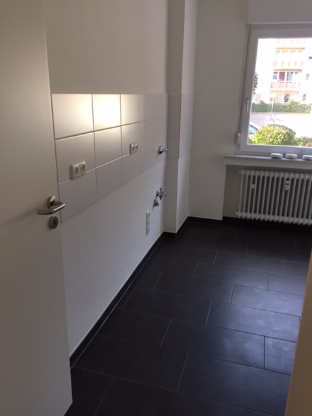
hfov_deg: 48.2
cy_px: 208
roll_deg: -0.1
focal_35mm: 29
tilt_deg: -18.6
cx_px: 156
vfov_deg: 61.7
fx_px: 349
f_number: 2.2
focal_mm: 4.15
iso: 32
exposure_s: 1/33
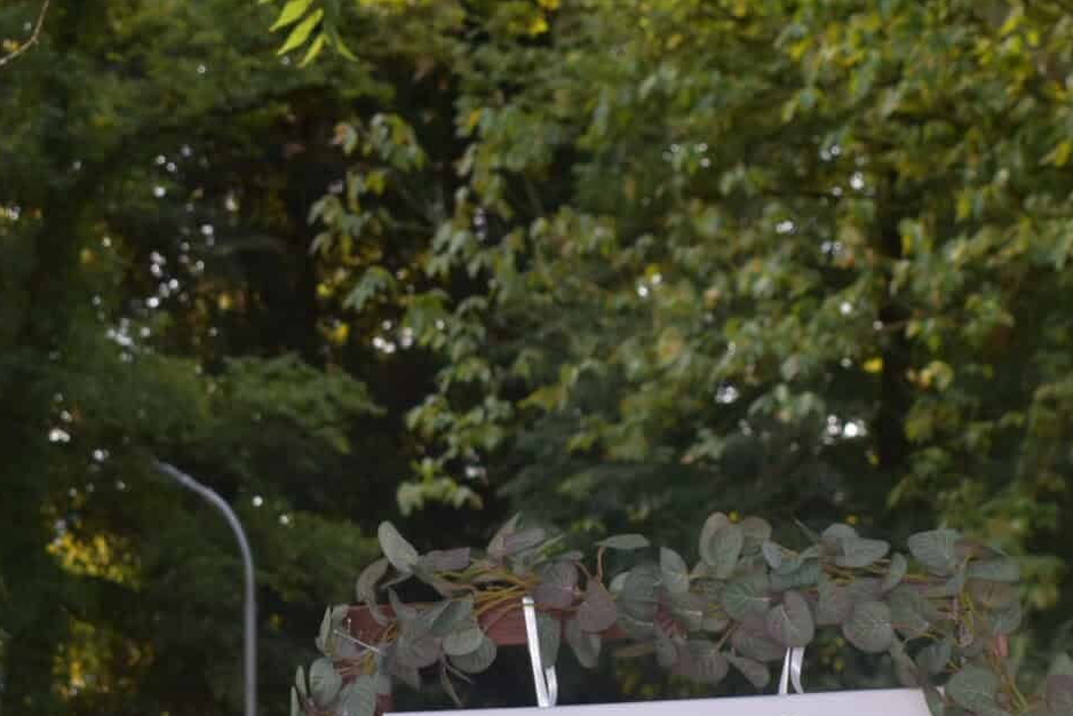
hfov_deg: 19.9
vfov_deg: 13.1
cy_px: 846
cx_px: 580
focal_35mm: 102
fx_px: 3052
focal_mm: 25
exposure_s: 1/160
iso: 100
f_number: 4
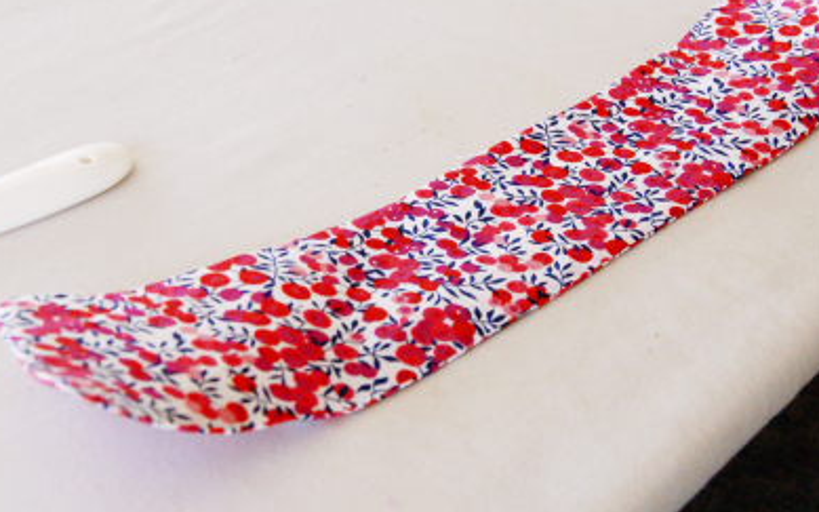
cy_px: 257
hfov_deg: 25.8
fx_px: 1785
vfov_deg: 16.3
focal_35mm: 80
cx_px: 434
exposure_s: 1/160
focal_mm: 34
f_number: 6.3
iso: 1600
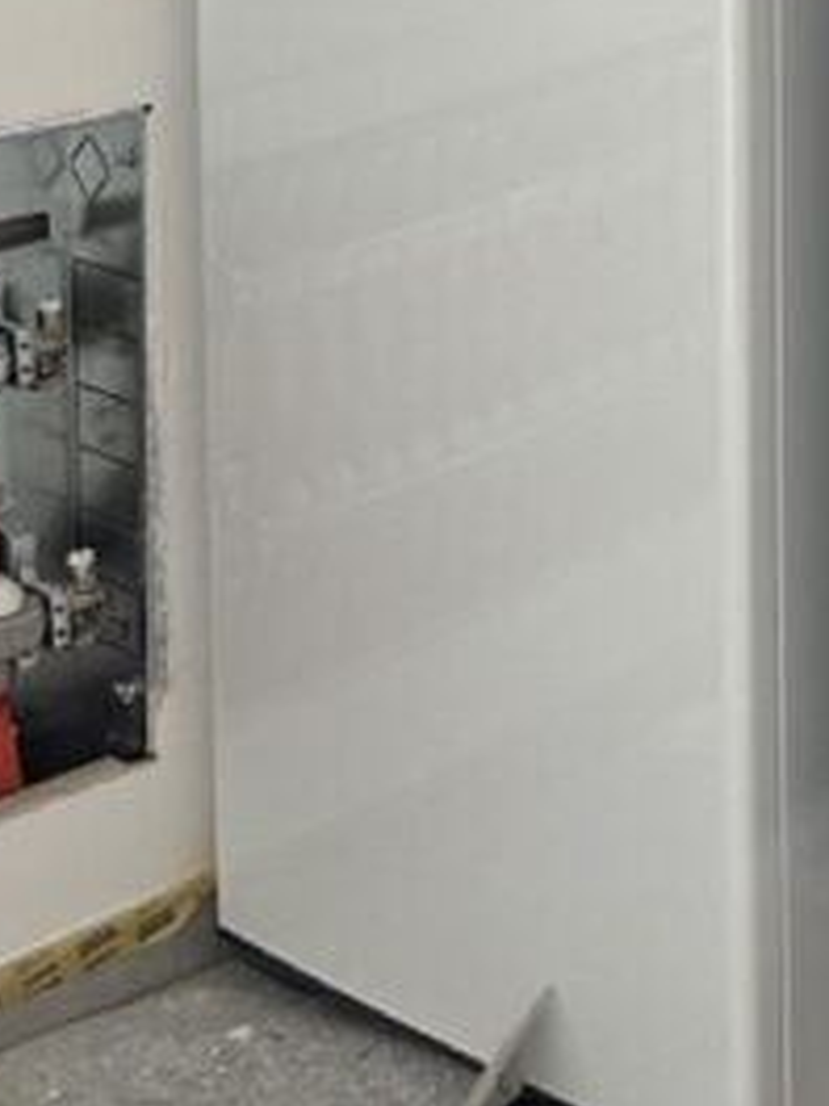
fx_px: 2970
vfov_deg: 19.0
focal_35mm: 93
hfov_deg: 14.9
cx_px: 1206
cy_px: -461
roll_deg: +0.0
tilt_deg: -1.9
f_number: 1.78
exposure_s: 1/60
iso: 250
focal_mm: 6.86
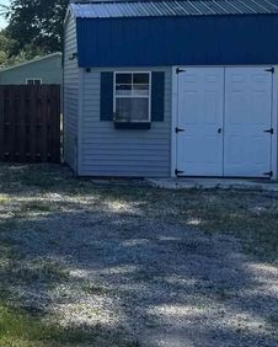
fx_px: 873
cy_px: 102
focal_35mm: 85
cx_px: -236
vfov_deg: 22.3
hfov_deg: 15.4
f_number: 1.78
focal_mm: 6.76
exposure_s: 1/4310
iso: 80
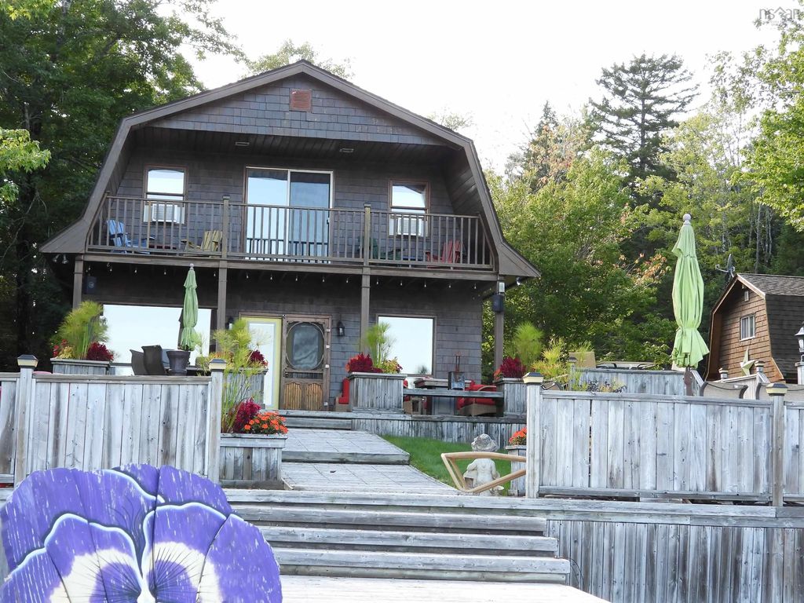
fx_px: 1394
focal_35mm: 60
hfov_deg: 32.2
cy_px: 302
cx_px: 402
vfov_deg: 24.4
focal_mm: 10.7
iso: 100
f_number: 3.5
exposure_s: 1/100
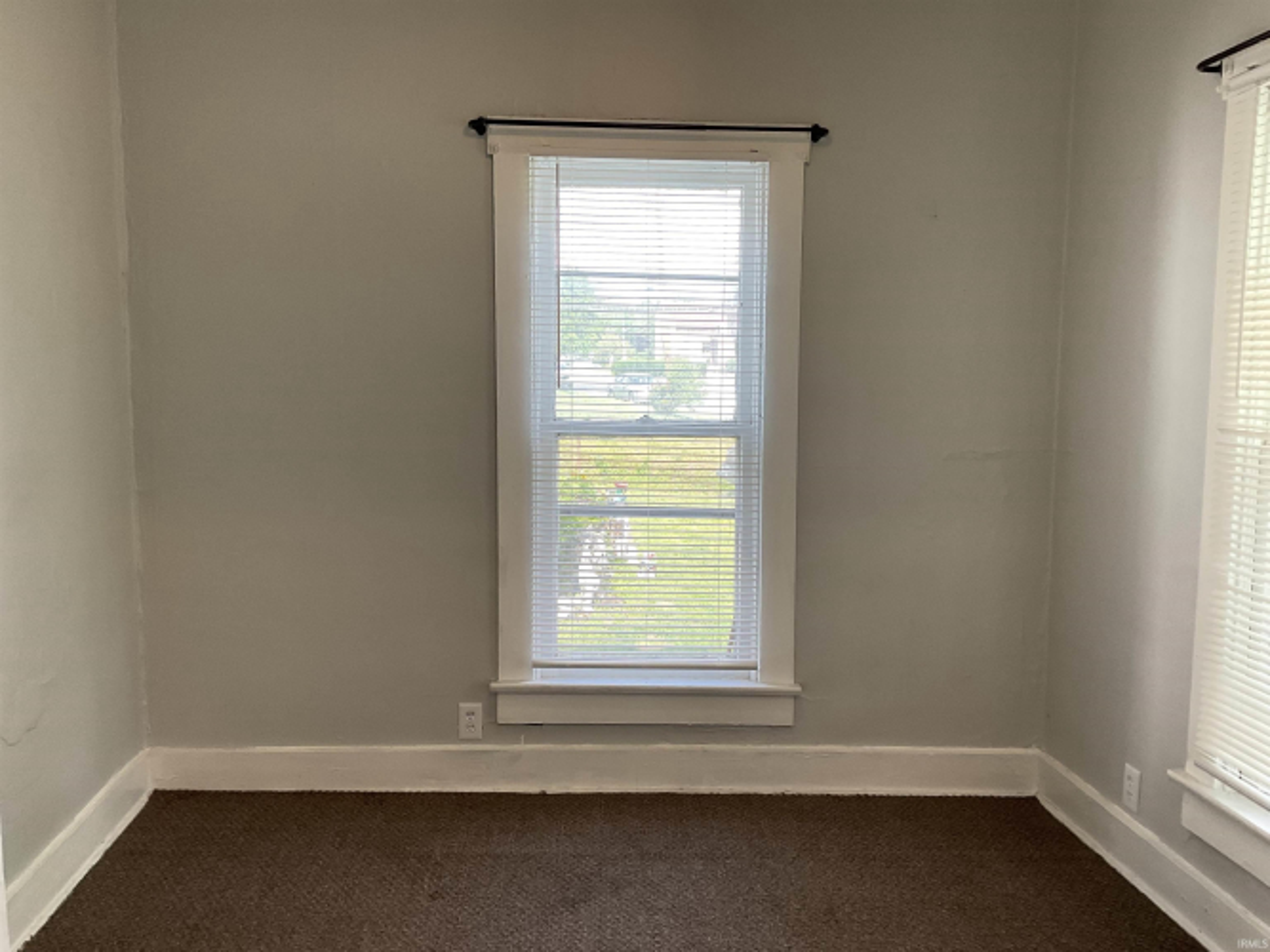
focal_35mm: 29
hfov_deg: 61.7
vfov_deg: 48.2
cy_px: 476
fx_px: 1064
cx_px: 635
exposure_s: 1/120
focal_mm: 3
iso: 50
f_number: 1.8
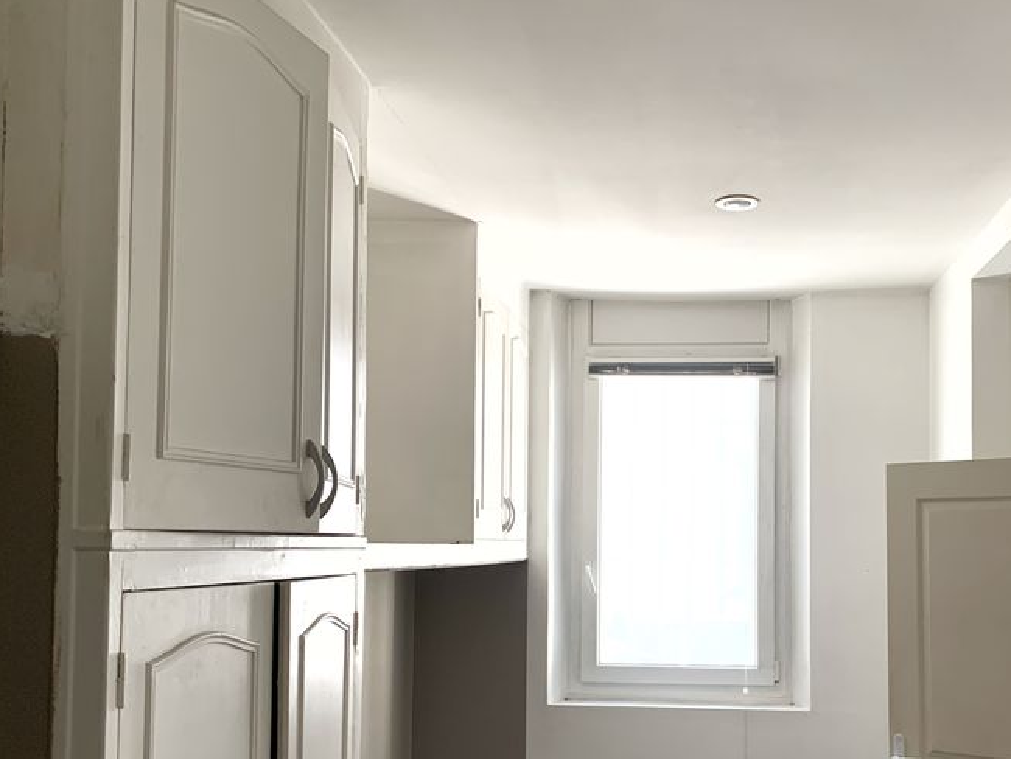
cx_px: 639
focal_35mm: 40
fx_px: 1169
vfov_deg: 35.5
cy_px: 523
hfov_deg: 46.3
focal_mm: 4.25
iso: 100
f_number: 1.8
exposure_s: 1/60
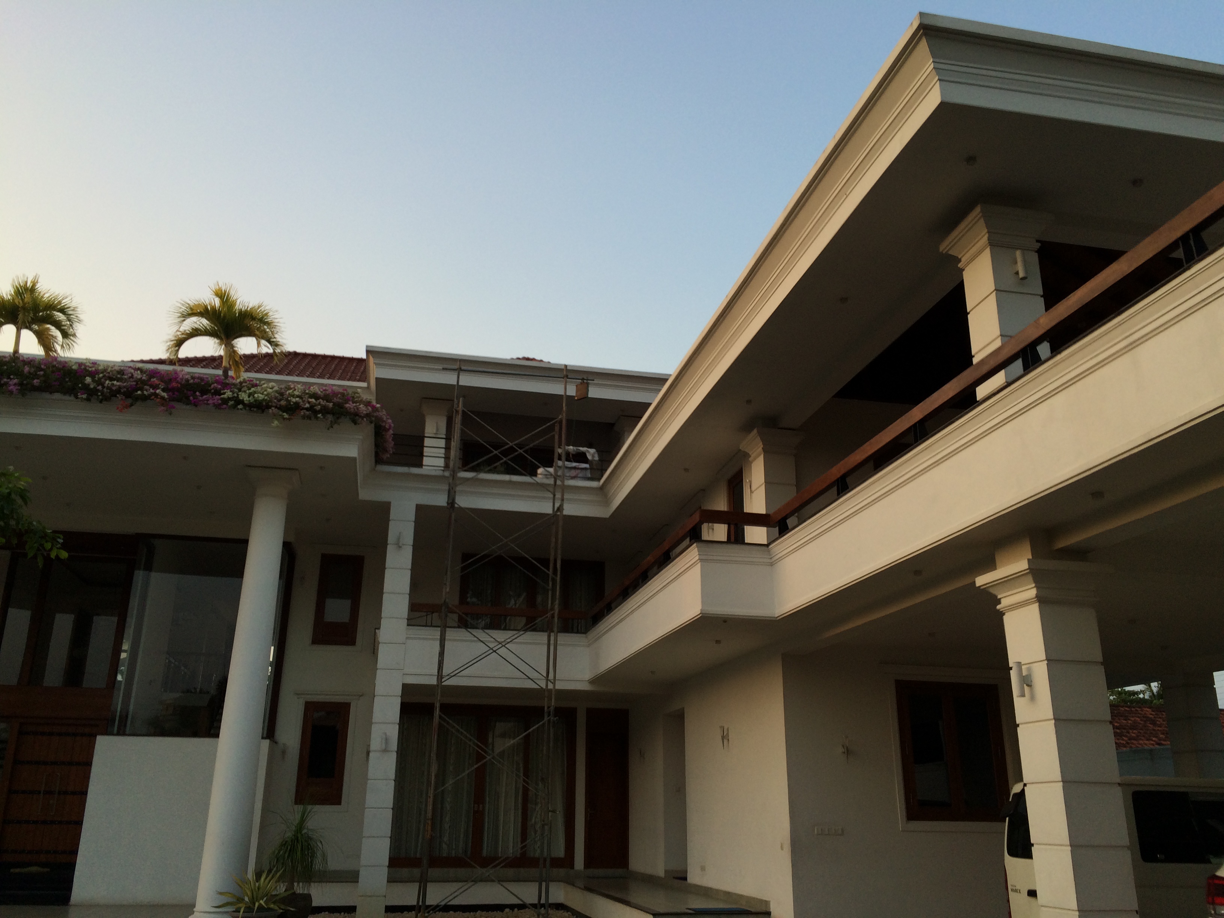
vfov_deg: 48.2
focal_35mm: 29
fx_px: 1025
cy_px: 459
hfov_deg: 61.7
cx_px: 612
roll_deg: -0.1
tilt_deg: +18.2
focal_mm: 4.15
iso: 32
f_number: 2.2
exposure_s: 1/273
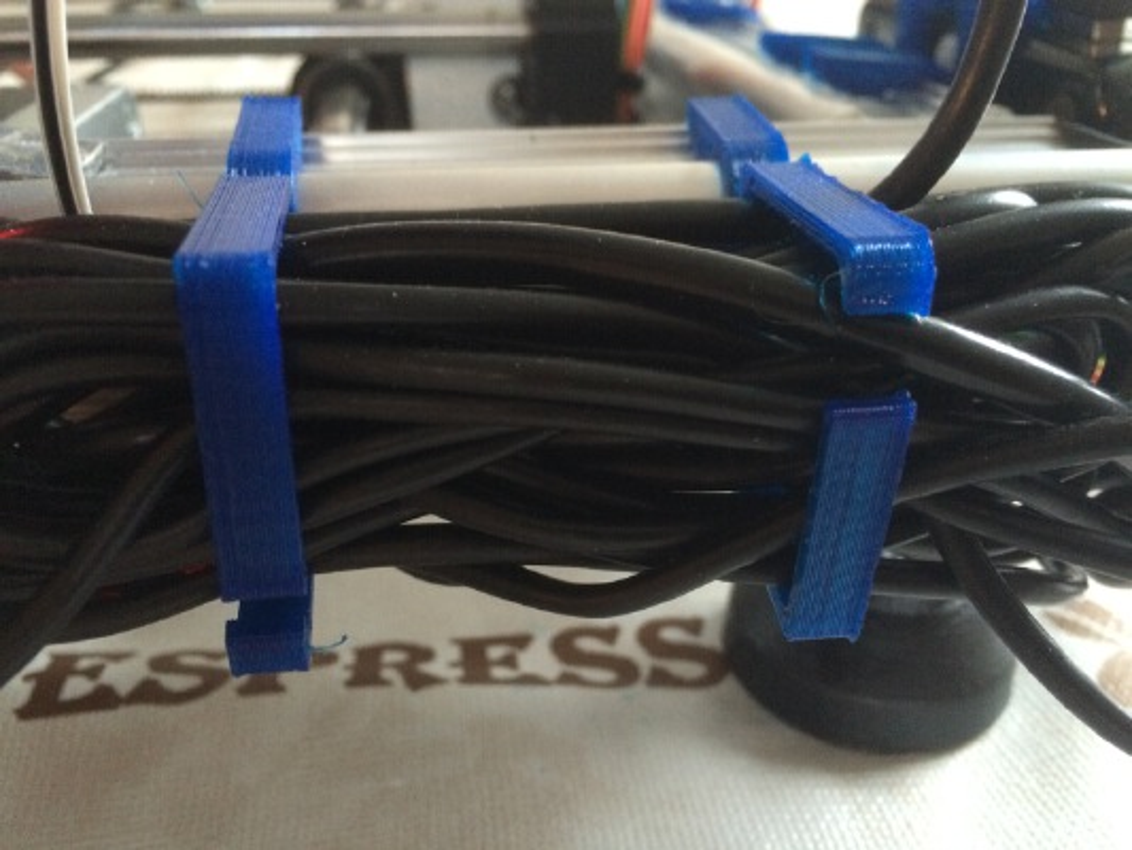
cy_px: 425
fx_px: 949
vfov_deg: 48.2
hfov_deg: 61.6
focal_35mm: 29
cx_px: 566
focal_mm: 4.15
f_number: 2.2
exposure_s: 1/15
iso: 400
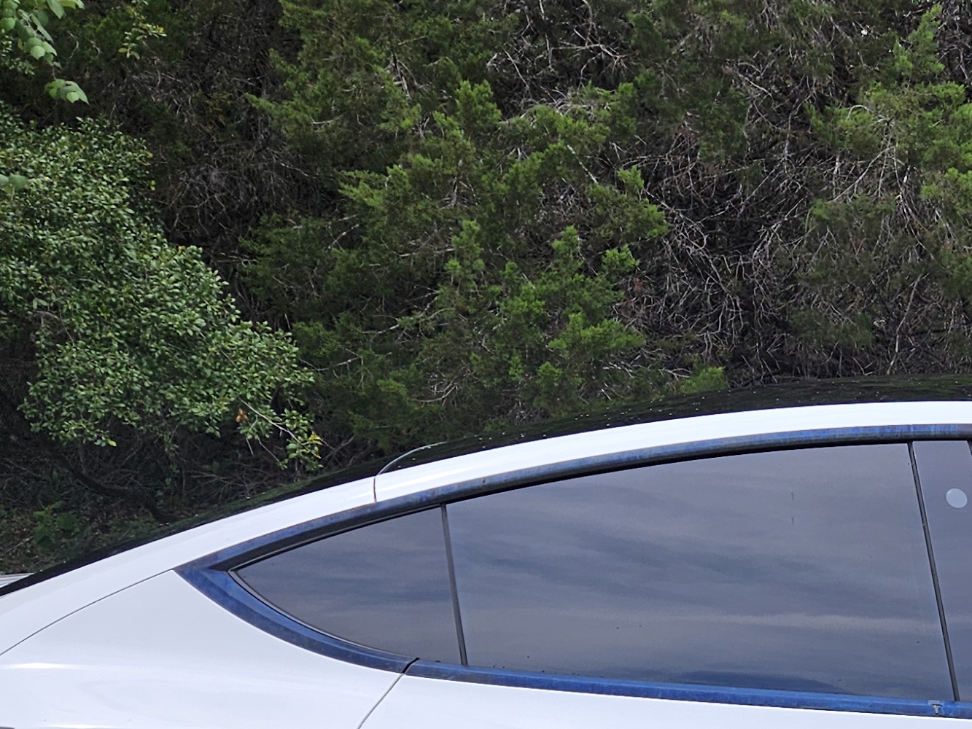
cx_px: 1122
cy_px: 819
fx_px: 1938
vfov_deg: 20.3
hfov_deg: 25.6
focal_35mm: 69
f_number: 1.8
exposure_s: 1/986
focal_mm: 5.4
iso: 25
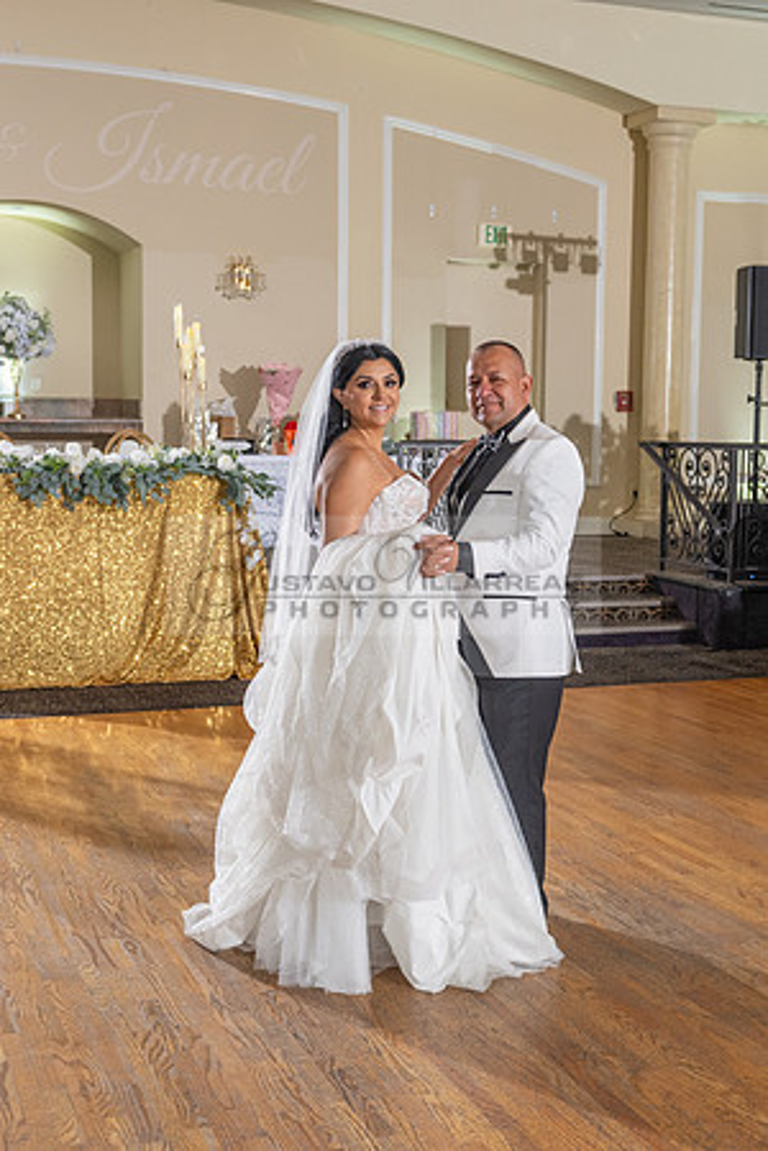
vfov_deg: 38.1
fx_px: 1666
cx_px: 403
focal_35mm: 52
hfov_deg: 26.0
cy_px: 623
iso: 800
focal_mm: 32
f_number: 4
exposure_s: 1/160
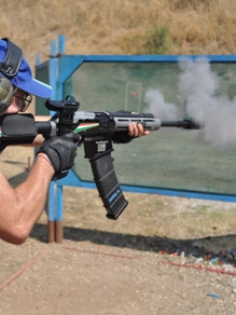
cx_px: 68
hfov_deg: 23.5
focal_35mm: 62
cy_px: 155
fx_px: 564
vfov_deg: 31.2
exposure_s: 1/4000
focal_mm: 28
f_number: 4
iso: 400
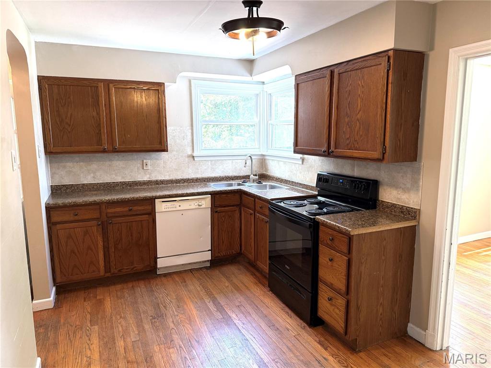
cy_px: 184
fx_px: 340
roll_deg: +0.4
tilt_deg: -8.2
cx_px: 246
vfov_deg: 56.8
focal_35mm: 24
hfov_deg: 71.6
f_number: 1.78
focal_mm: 6.76
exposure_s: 1/120
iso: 200
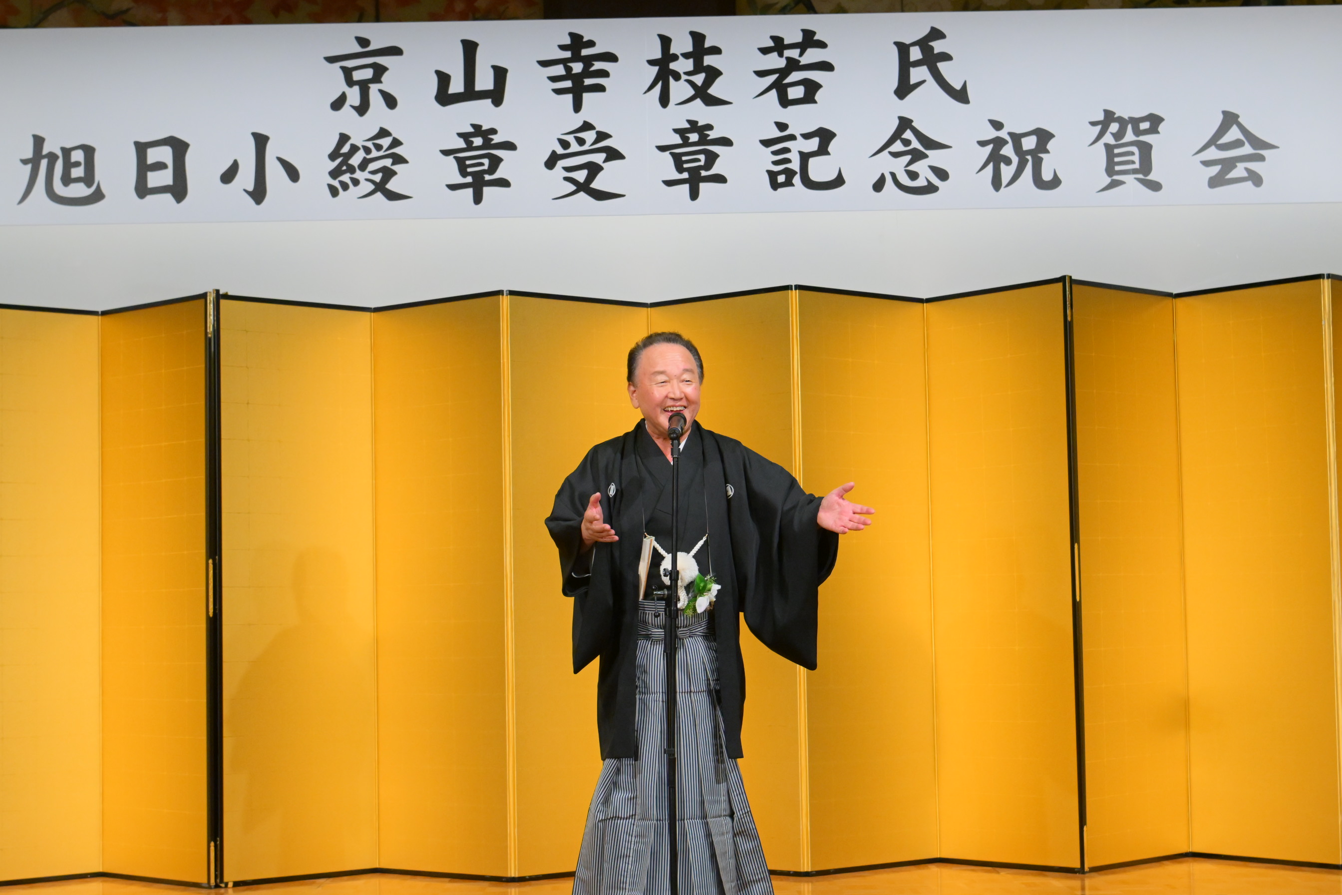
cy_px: 448
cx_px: 671
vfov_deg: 20.3
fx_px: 2497
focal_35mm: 67
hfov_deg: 30.1
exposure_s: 1/250
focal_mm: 45
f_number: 5.6
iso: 3200
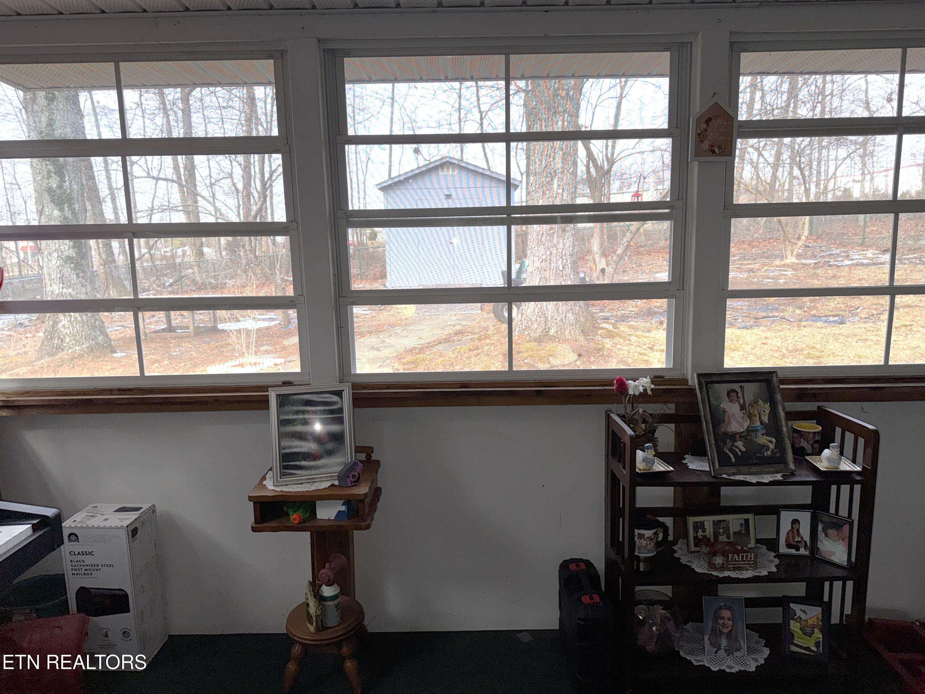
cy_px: 347
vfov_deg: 56.8
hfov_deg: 71.6
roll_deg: +1.3
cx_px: 462
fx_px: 641
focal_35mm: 24
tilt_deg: -9.4
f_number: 1.78
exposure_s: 1/430
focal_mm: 6.76
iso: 50
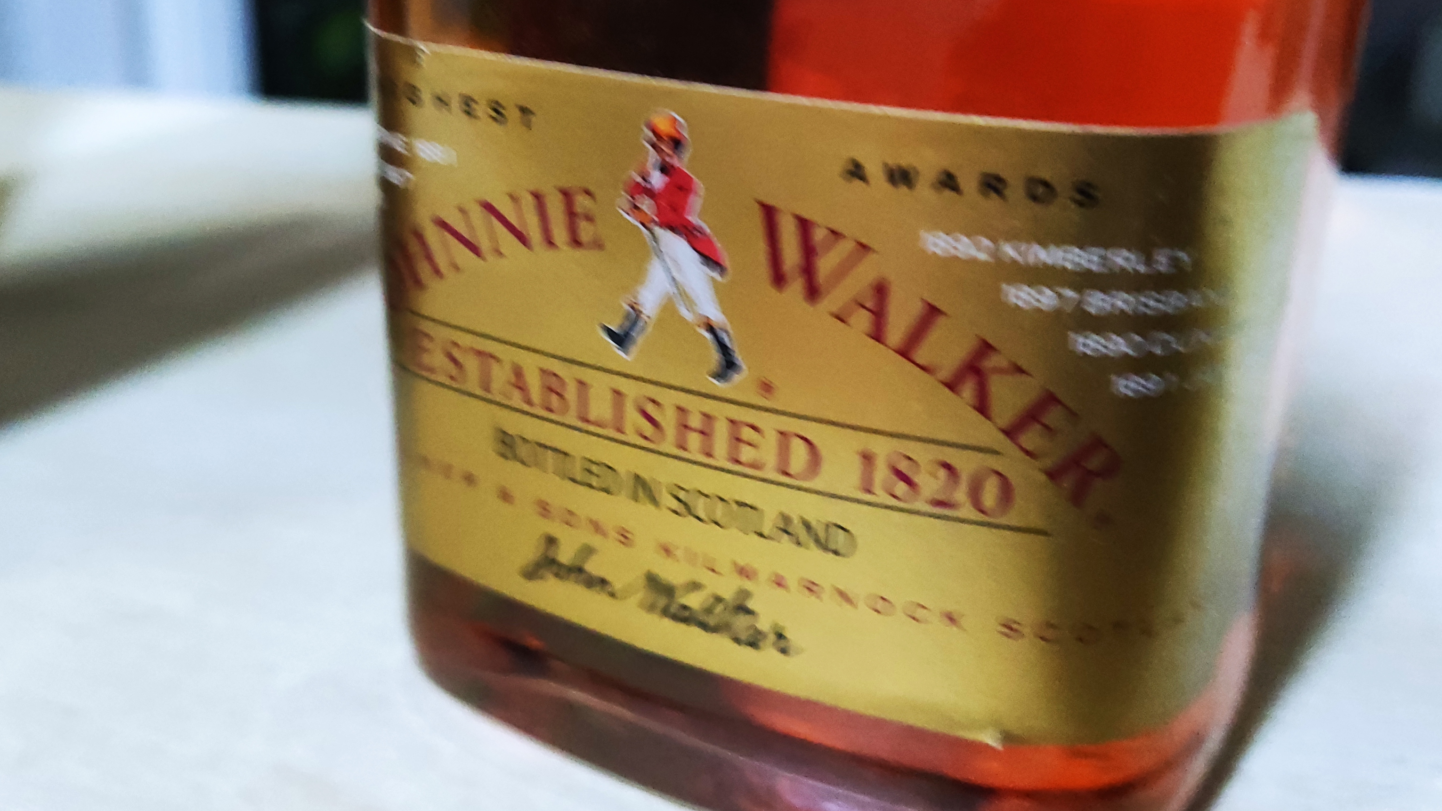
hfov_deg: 54.0
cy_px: 276
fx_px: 1415
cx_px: 721
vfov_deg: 31.8
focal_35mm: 37
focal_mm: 4.71
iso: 1288
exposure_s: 1/33
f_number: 1.79
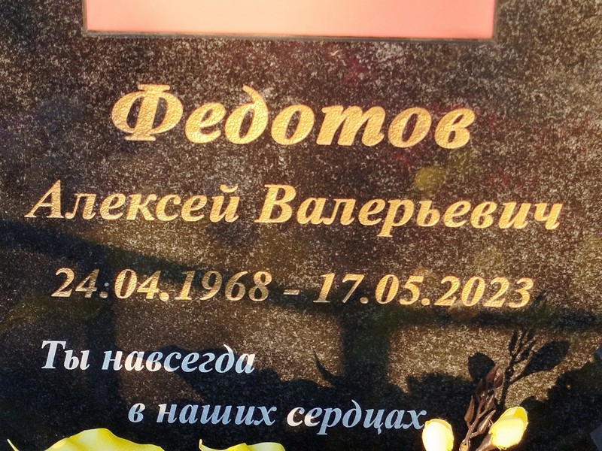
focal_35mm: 36
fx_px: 626
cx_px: 301
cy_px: 226
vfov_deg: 39.7
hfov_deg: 51.4
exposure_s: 1/100
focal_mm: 5.31
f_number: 1.7
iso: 50
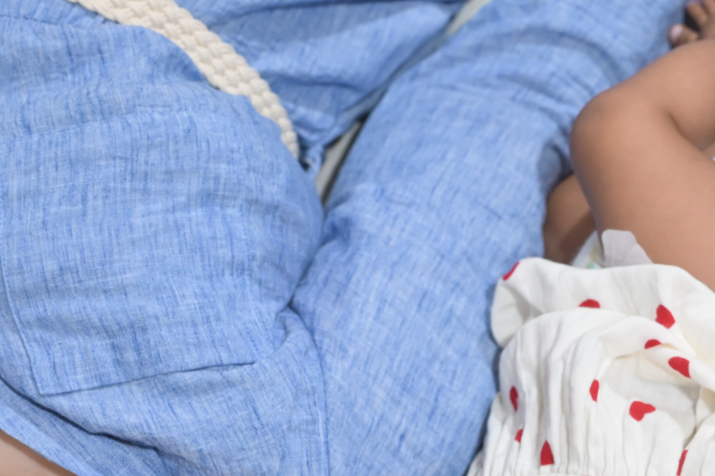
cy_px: 525
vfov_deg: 11.7
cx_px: 654
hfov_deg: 17.5
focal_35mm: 115
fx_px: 2284
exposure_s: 1/60
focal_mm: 50
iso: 2200
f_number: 4
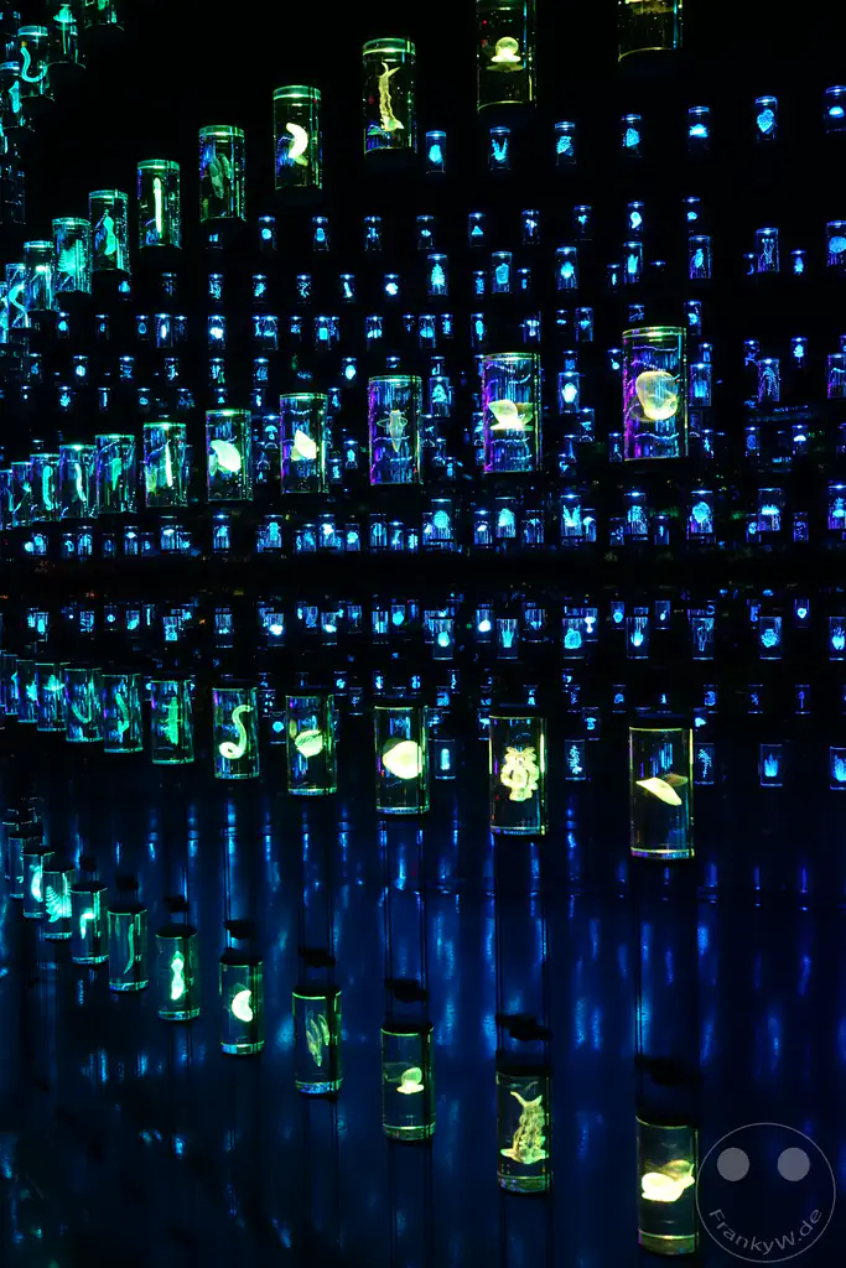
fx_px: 1515
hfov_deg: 31.2
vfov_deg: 45.4
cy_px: 634
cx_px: 423
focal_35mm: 43
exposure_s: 1/50
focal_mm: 15.73
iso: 1600
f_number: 3.2
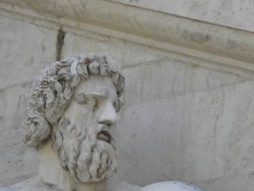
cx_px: 310
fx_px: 888
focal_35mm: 121
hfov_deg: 15.6
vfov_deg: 11.7
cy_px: 283
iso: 64
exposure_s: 1/172
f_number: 4.5
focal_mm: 6.6
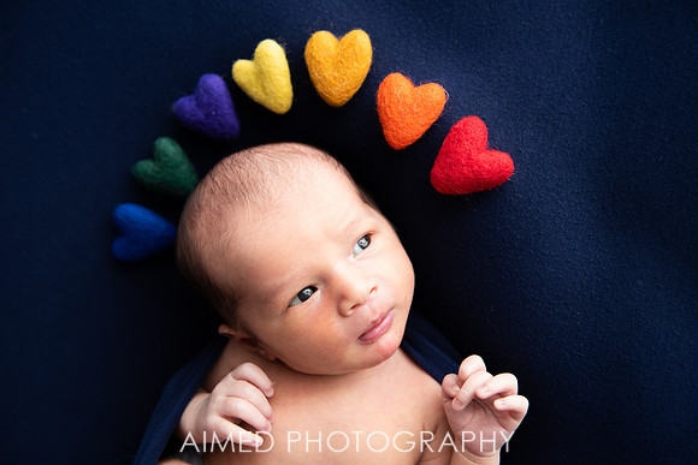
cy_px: 229
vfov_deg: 31.5
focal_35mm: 43
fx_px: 827
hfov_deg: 45.8
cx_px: 354
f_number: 3.5
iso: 320
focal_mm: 42
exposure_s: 1/160
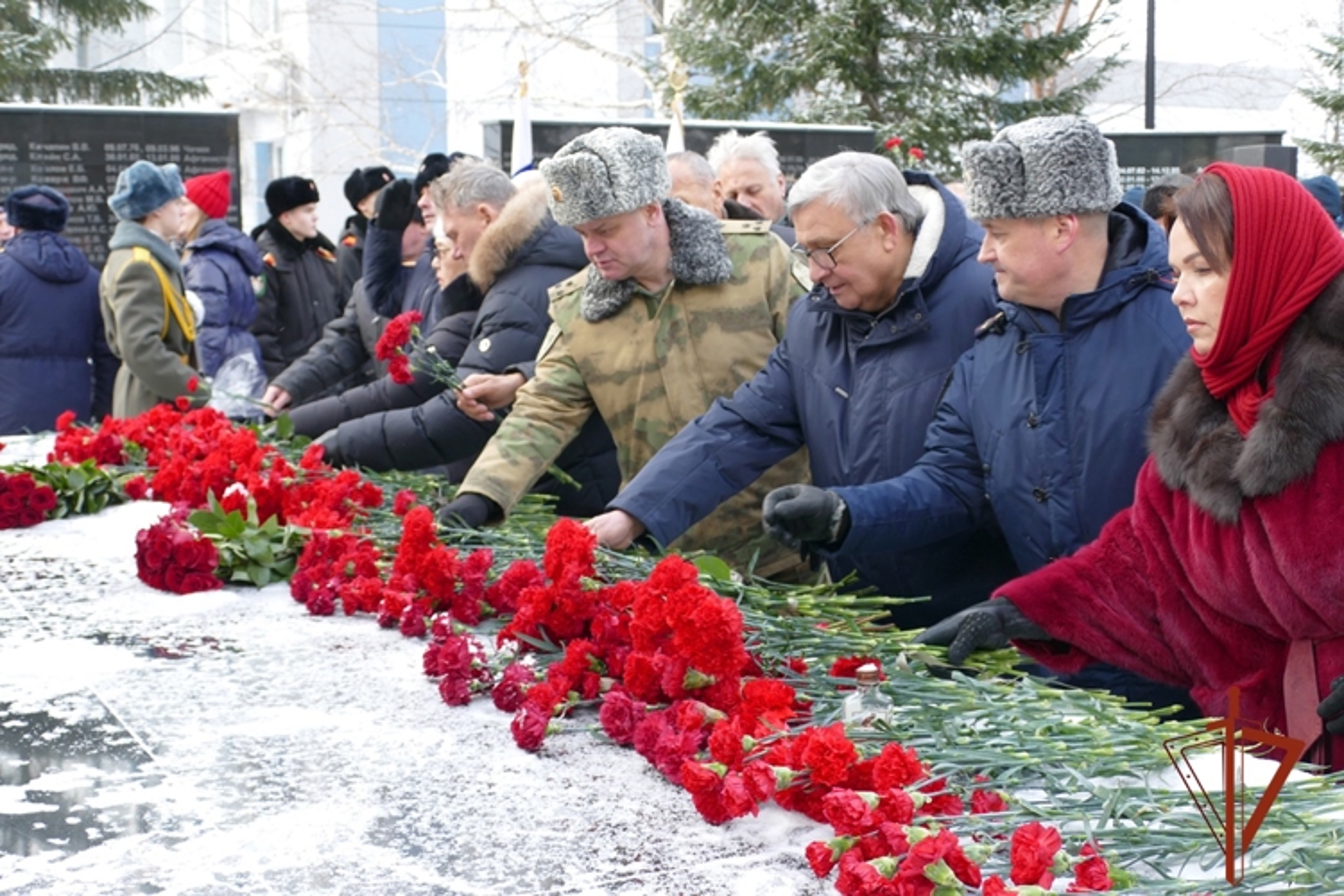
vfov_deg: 26.5
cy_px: 448
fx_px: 1904
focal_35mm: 51
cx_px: 672
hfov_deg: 38.9
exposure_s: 1/100
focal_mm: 18.77
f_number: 3.4
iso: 125
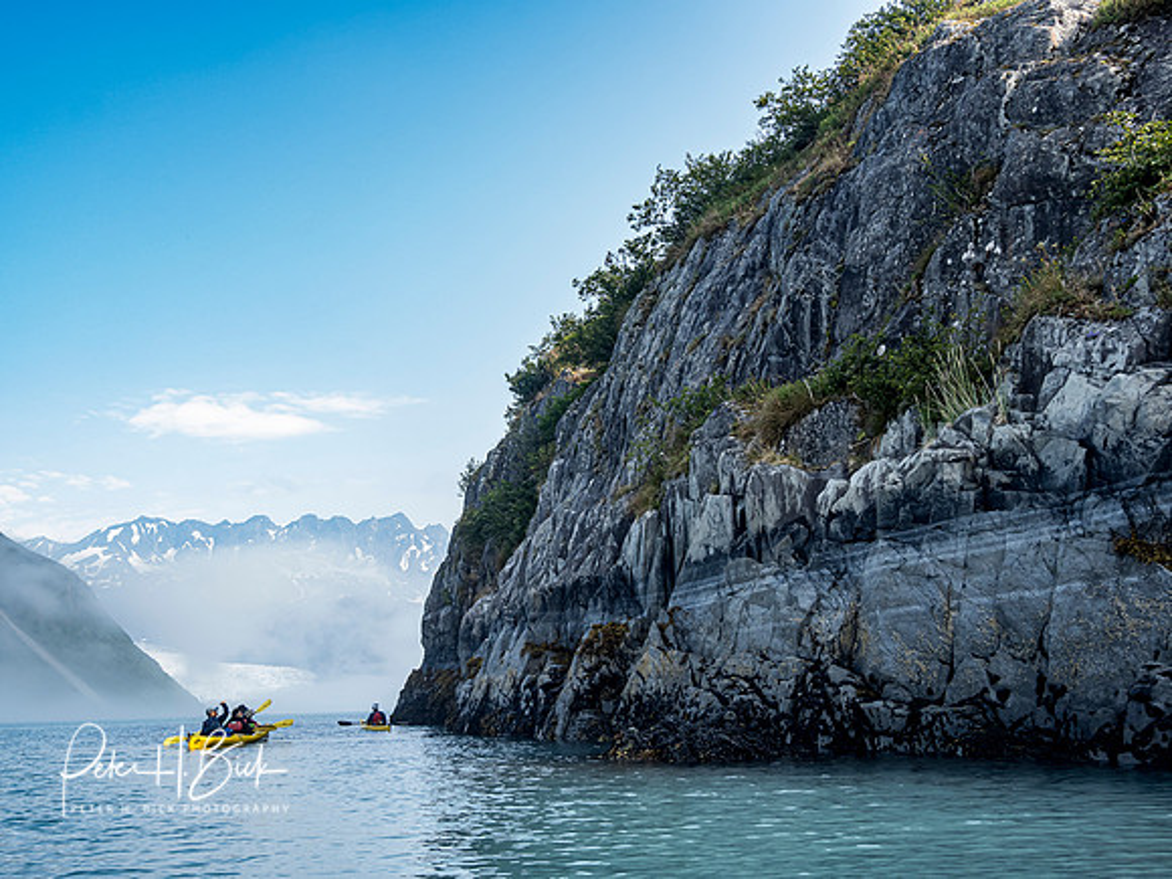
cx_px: 586
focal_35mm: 36
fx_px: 1219
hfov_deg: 51.4
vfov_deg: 39.7
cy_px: 440
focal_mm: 18
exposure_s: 1/160
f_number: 9
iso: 400
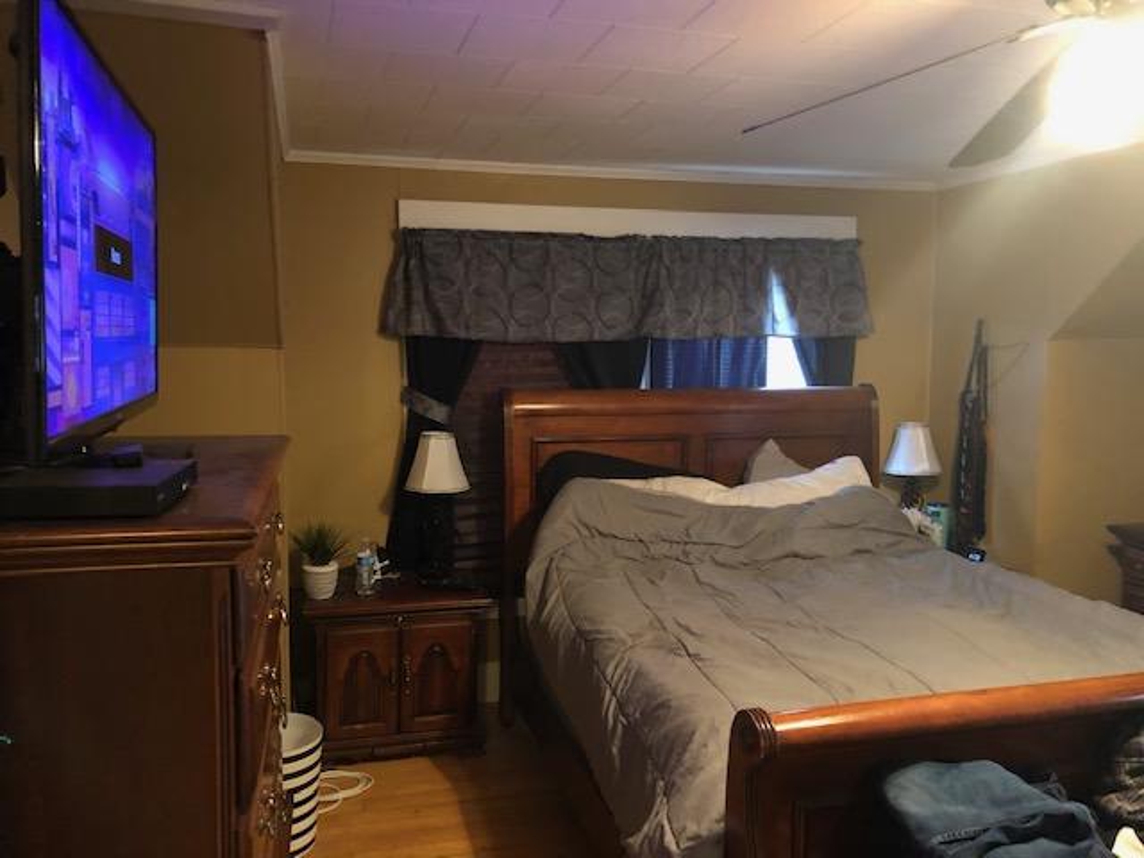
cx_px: 572
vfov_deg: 49.7
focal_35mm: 28
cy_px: 429
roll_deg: -0.9
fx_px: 925
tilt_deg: -3.7
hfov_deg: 63.4
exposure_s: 1/4
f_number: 1.8
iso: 100
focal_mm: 3.99
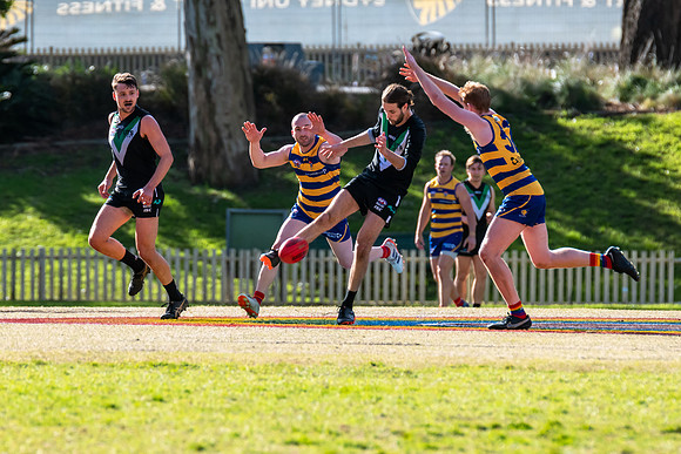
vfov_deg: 2.5
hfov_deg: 3.7
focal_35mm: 552
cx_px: 332
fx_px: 10443
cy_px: 212
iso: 640
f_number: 6.3
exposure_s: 1/1600
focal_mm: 420
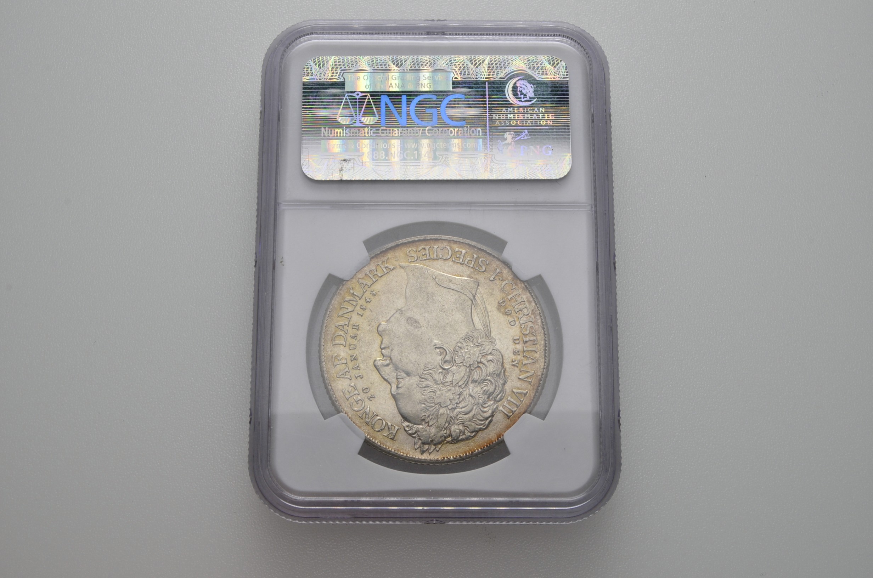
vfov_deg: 28.0
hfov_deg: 41.2
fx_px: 1162
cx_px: 436
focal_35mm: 48
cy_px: 289
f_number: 14
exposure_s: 1/200
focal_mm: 32
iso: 400
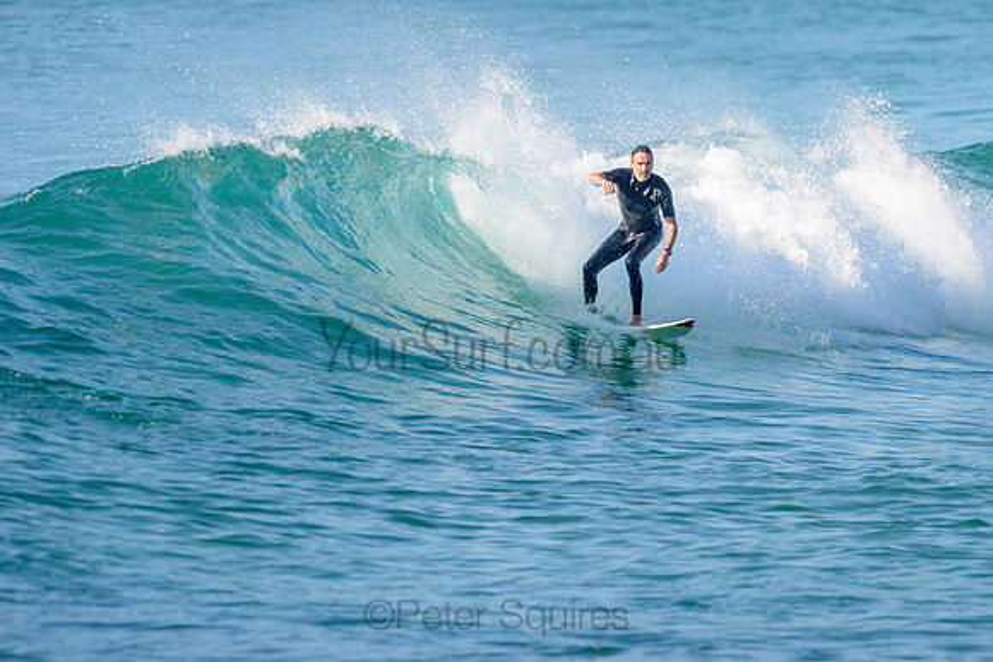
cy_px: 257
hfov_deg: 3.4
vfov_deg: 2.2
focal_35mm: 612
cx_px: 608
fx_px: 16891
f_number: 5.6
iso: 450
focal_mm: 500
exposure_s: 1/2000
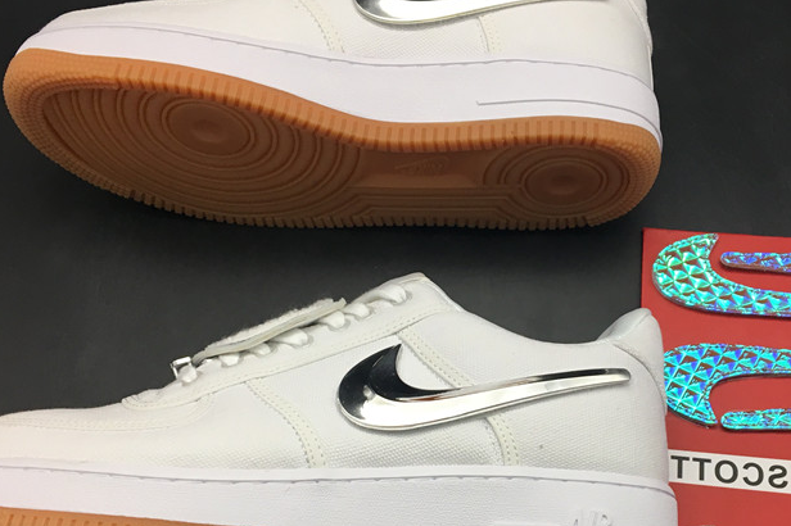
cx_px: 470
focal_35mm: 49
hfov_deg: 40.2
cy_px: 375
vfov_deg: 27.2
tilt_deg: -67.5
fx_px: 1076
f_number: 2.2
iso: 25
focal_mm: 4.15
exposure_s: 1/30
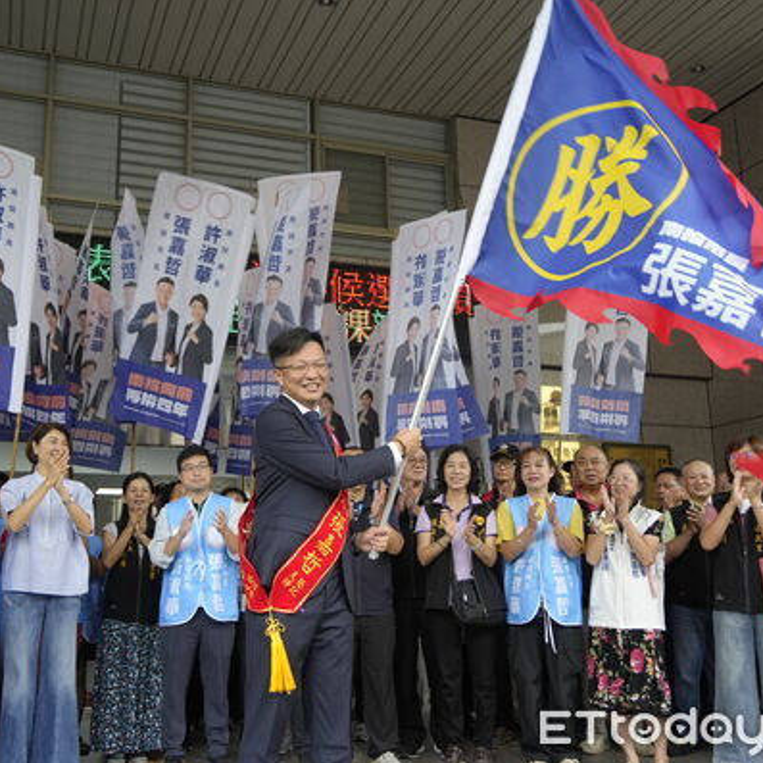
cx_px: 313
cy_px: 382
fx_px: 898
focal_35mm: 36
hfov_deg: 45.8
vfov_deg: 46.0
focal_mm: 28
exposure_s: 1/160
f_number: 4
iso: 640
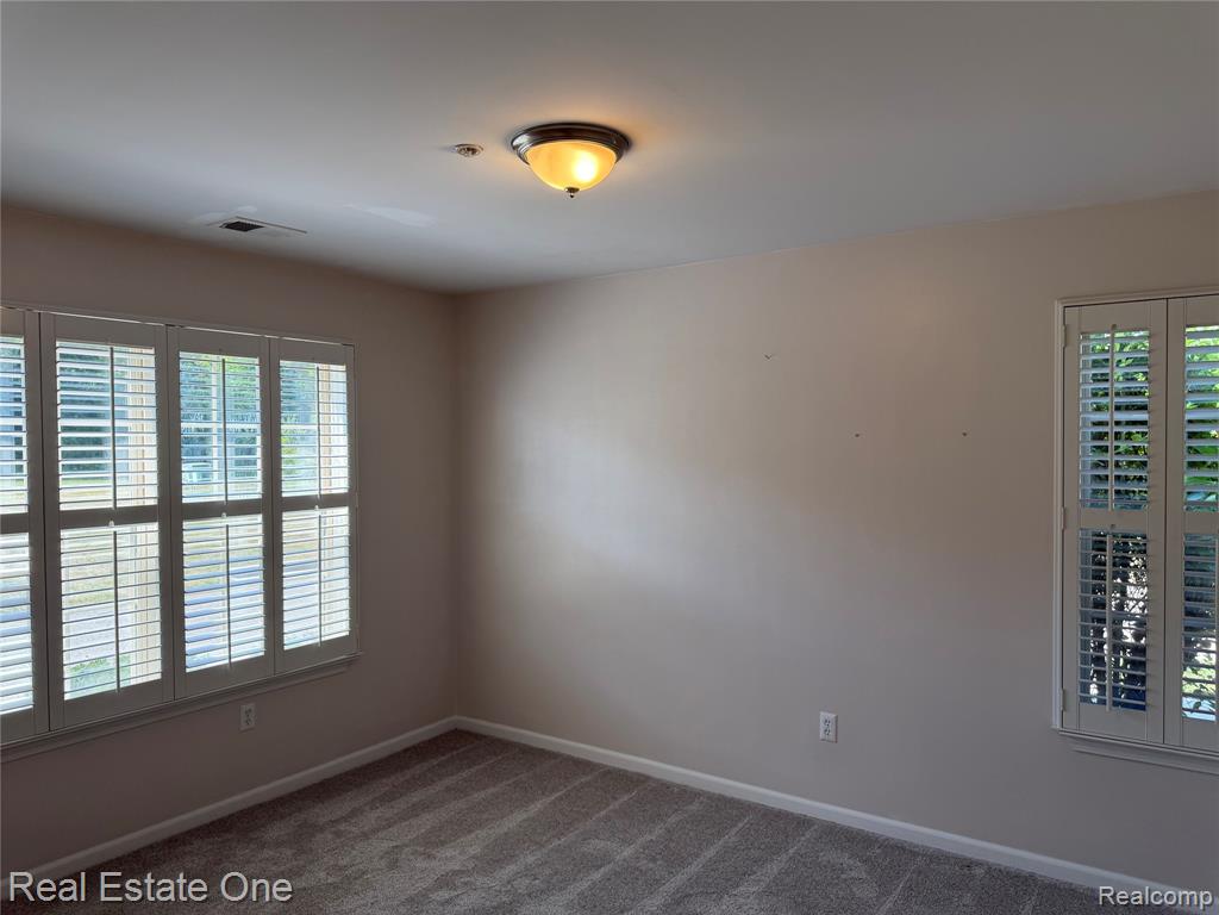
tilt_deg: -1.1
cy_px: 458
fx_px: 845
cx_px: 610
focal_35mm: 24
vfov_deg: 56.8
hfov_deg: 71.6
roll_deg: +1.0
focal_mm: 6.76
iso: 100
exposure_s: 1/395
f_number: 1.78
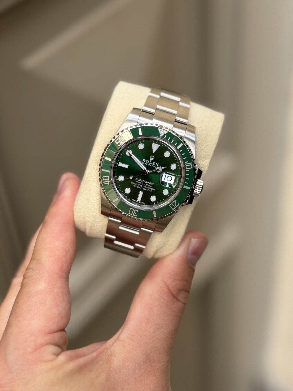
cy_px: 196
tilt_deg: -44.6
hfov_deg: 30.3
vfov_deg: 39.7
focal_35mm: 48
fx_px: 542
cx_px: 146
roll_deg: +5.0
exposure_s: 1/127
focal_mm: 6.76
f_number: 1.78
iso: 50
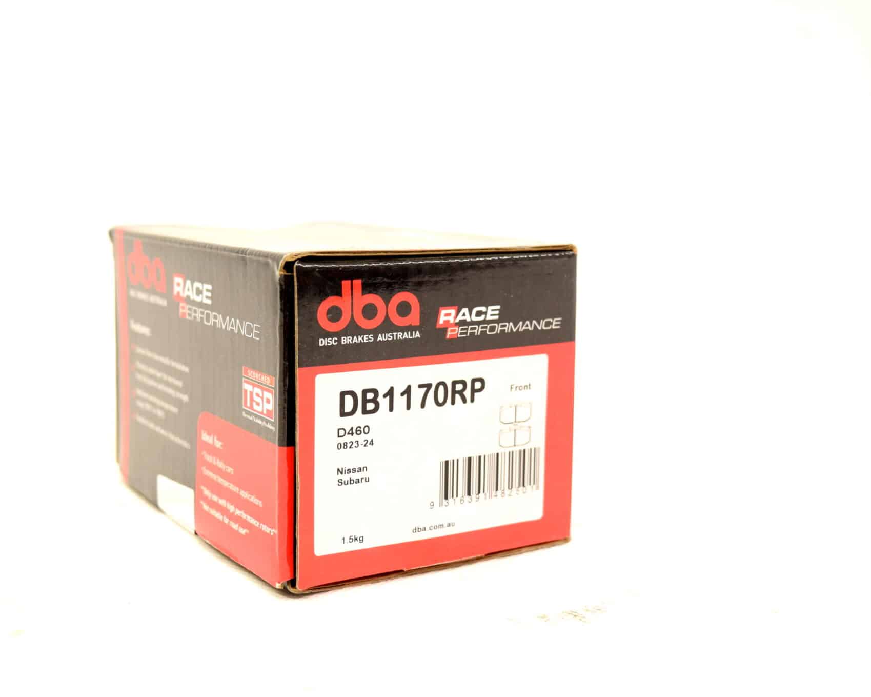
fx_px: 1315
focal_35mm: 51
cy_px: 349
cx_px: 361
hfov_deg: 36.6
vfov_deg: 29.7
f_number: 5.6
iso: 400
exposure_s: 1/125
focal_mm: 30
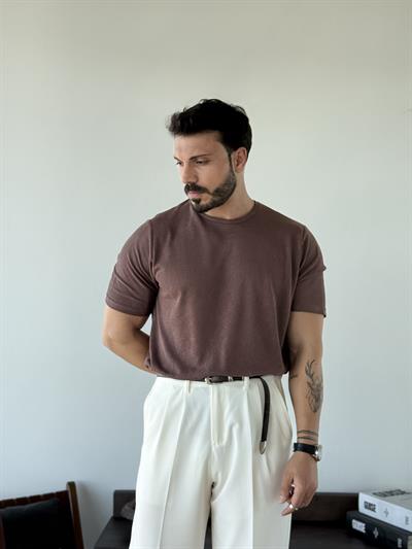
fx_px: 761
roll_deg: -0.3
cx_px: 206
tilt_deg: +1.9
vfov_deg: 39.6
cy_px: 274
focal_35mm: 48
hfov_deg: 30.3
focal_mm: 6.76
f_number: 1.78
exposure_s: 1/415
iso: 80
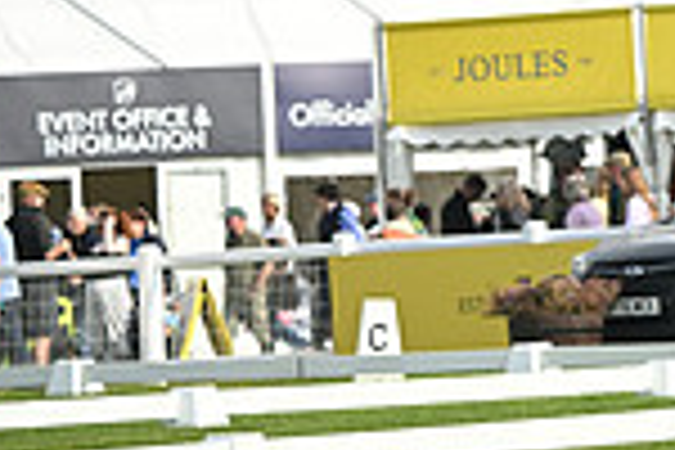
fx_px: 13405
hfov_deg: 2.9
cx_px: 1238
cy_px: -223
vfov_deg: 1.9
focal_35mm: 715
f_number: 5
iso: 320
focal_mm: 185
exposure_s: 1/1250
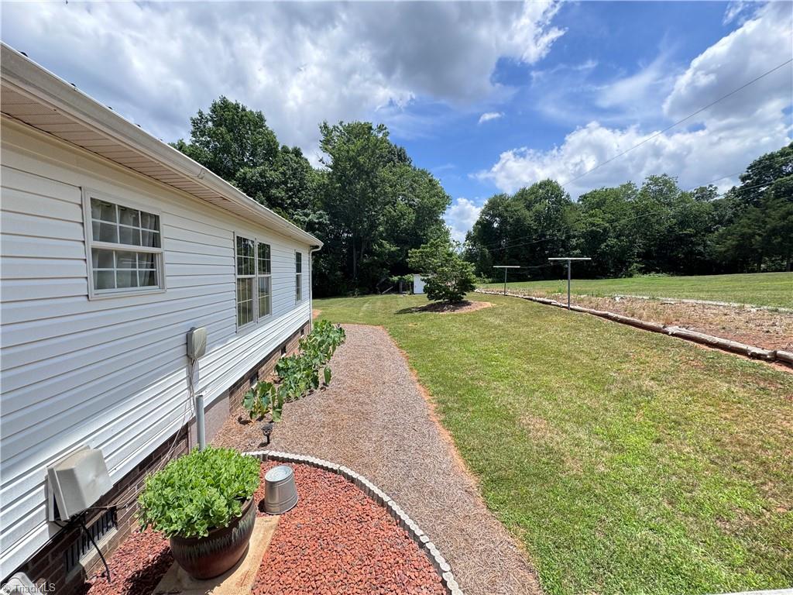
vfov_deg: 85.7
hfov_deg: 102.1
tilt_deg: -4.3
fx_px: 321
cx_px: 396
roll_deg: -0.7
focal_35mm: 14
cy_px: 298
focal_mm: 2.22
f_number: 2.2
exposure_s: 1/831
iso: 50
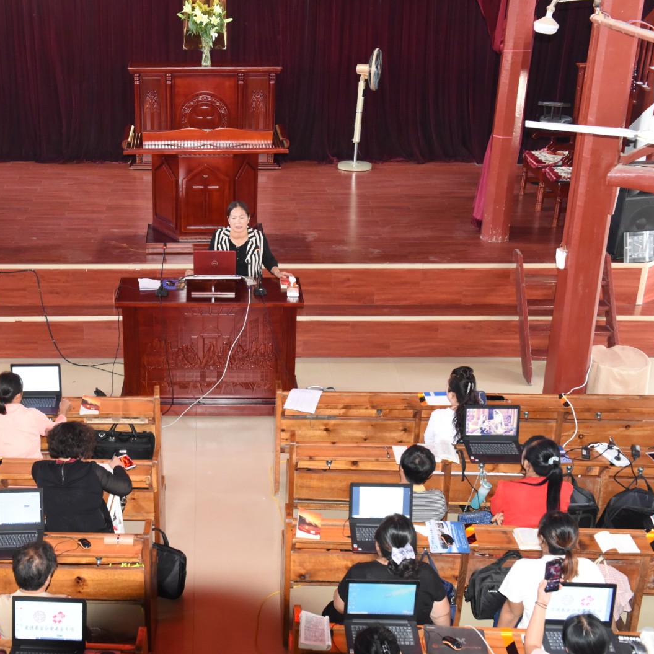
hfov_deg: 34.2
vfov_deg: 34.7
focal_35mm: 49
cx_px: 192
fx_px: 1047
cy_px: 326
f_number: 5.6
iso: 4500
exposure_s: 1/40
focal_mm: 38
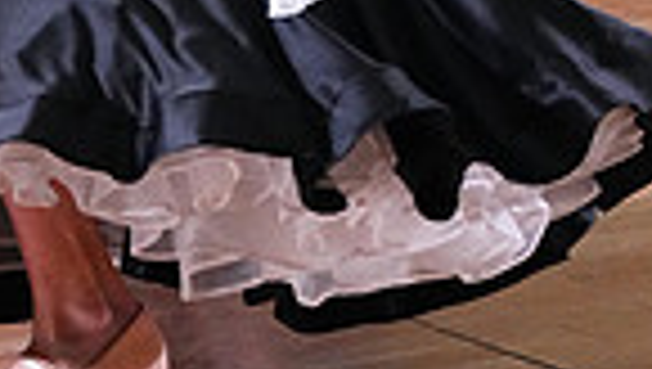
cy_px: -648
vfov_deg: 2.8
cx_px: 61
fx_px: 7547
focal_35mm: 436
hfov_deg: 4.9
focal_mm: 104
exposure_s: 1/400
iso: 10000
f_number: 5.6
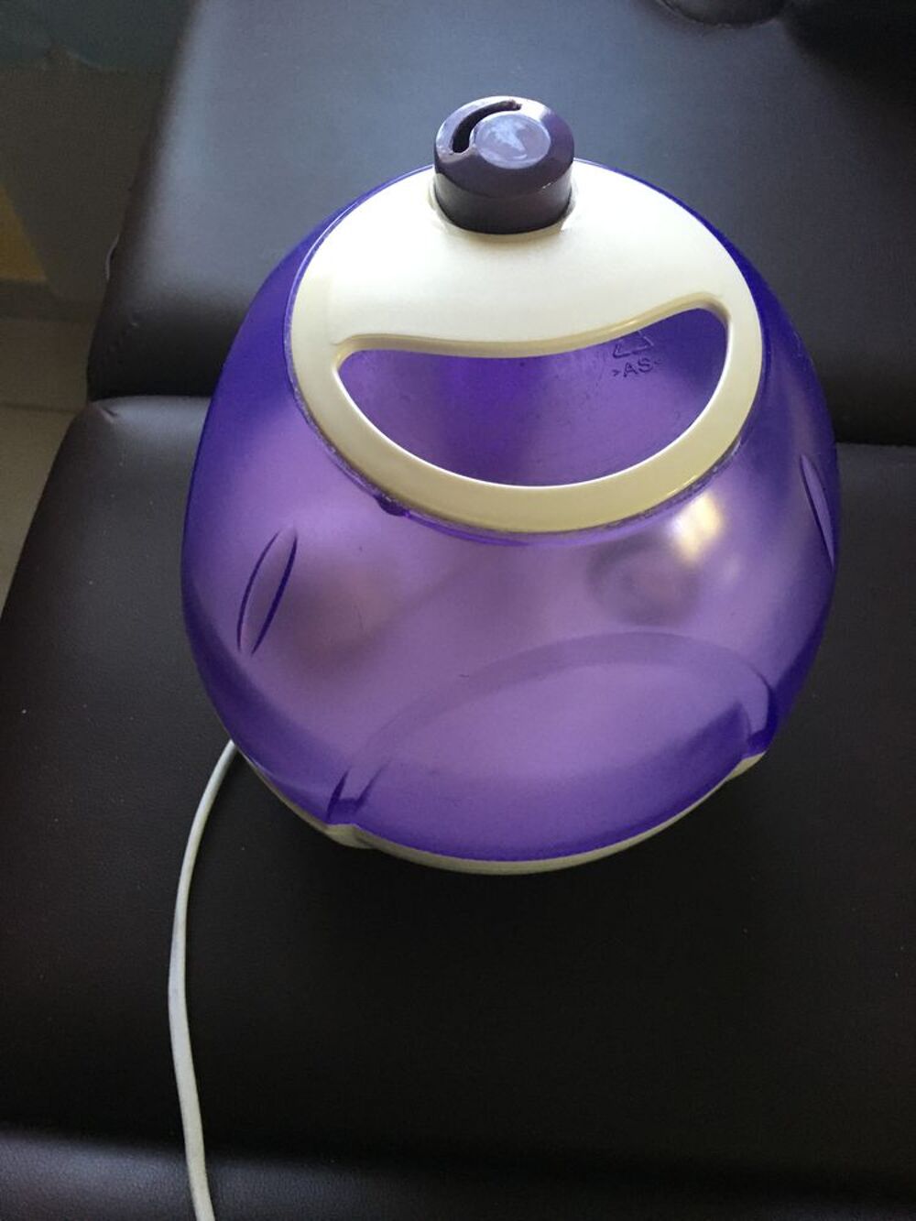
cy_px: 610
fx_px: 1023
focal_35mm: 29
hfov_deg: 48.2
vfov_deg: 61.7
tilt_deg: -62.9
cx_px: 458
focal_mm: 4.15
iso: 200
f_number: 2.2
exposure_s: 1/20
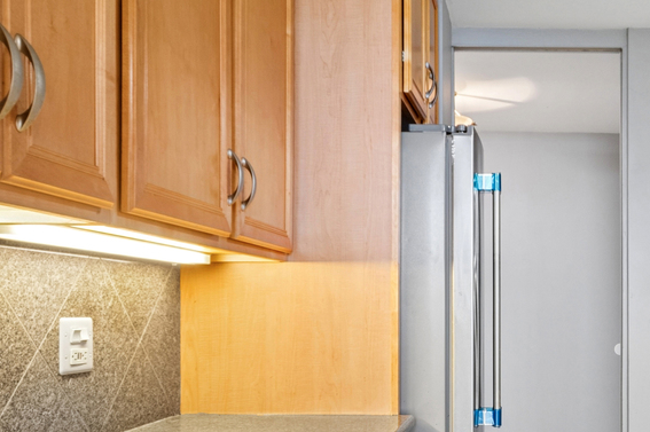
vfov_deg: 30.8
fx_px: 776
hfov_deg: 43.0
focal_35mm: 43
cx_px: 534
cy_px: 301
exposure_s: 1/2.5
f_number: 10
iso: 200
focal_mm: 10
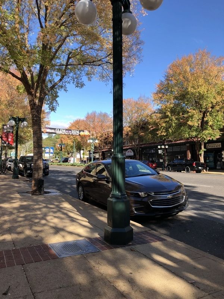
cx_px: 112
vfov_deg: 63.4
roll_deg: -0.2
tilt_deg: +0.3
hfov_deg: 49.7
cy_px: 150
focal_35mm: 28
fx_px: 242
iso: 20
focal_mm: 4
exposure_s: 1/852
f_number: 1.8
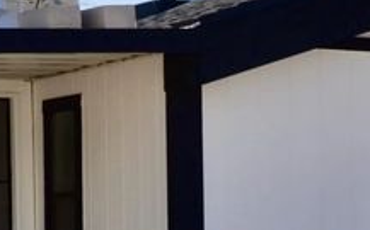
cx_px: 138
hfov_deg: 11.2
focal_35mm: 188
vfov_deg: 6.9
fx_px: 1893
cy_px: 210
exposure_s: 1/200
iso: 100
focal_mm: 26
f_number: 10
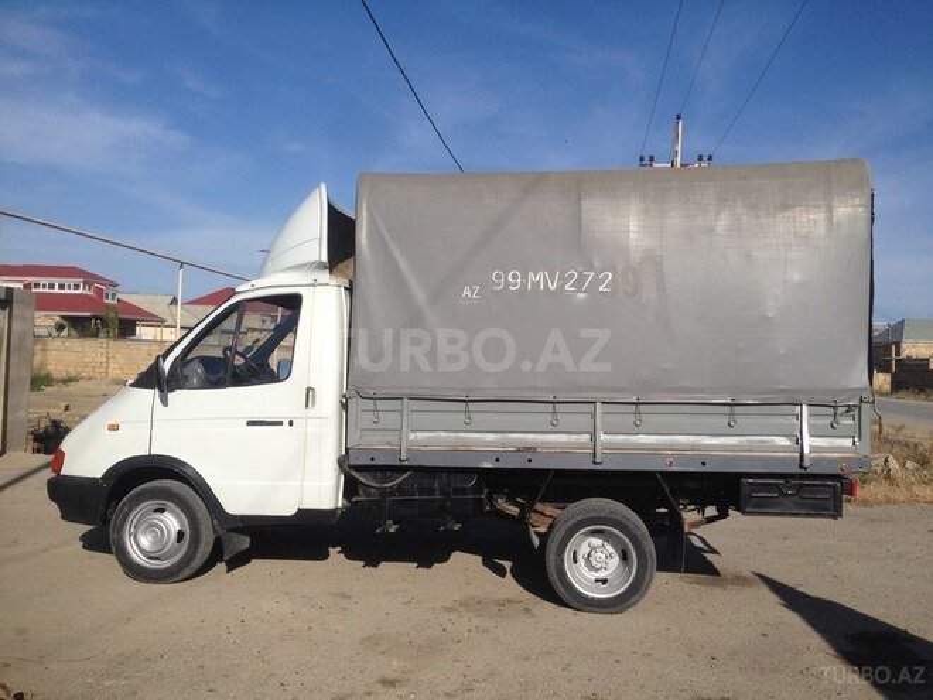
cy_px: 350
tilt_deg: +0.4
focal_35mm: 33
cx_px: 466
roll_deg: -2.5
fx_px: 889
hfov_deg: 55.4
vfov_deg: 42.9
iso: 50
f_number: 2.4
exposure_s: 1/3012
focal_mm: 4.12
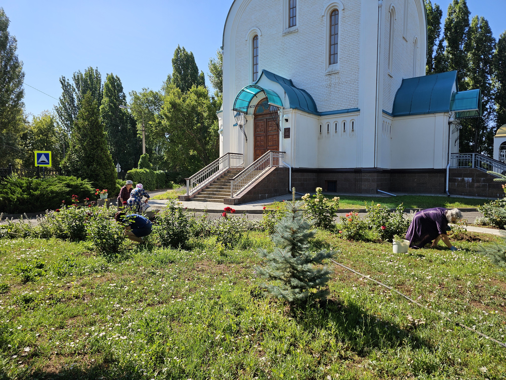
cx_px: 253
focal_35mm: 23
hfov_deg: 73.9
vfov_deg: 58.9
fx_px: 336
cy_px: 190
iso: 10
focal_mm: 6.3
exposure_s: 1/596
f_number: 1.7
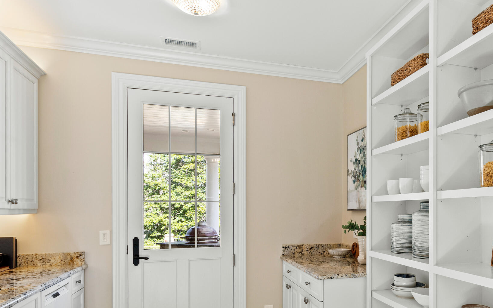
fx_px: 376
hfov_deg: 63.5
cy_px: 210
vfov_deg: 43.8
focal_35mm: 28
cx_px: 355
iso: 100
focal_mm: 10
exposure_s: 1/3
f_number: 8
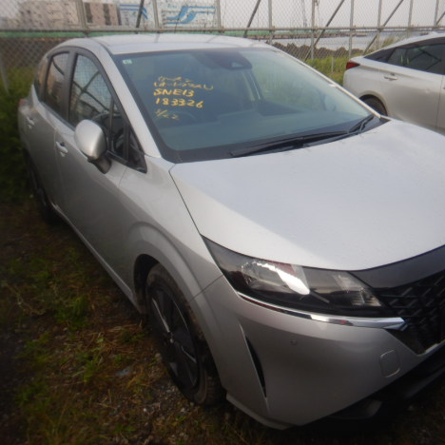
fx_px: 422
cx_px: 281
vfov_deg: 55.6
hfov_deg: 54.9
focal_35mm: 29
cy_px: 218
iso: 125
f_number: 2.8
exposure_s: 1/160
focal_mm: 4.3
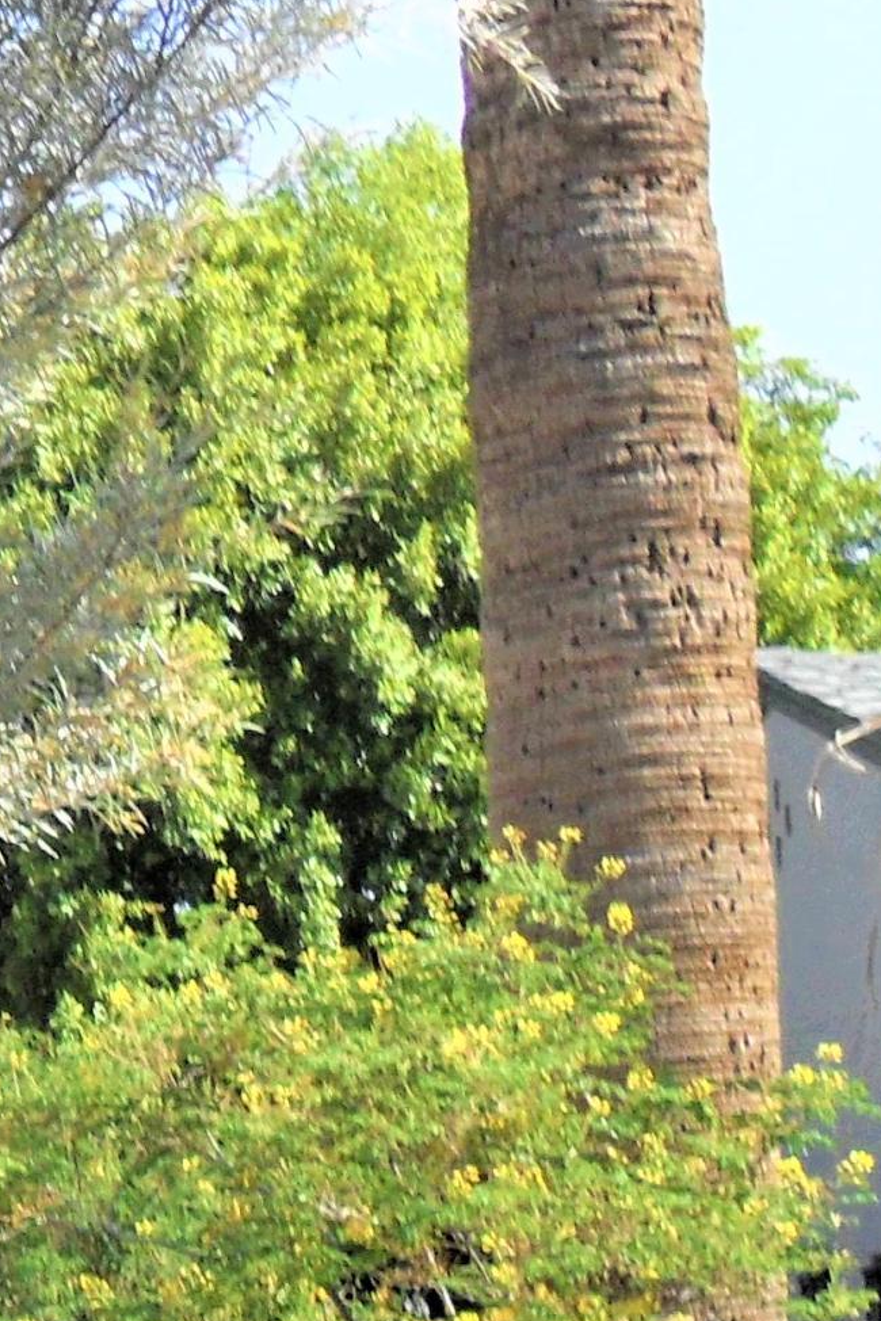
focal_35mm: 112
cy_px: 1148
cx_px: -905
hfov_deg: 11.1
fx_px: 4111
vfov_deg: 18.0
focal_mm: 6.2
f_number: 8.9
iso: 100
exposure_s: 1/90
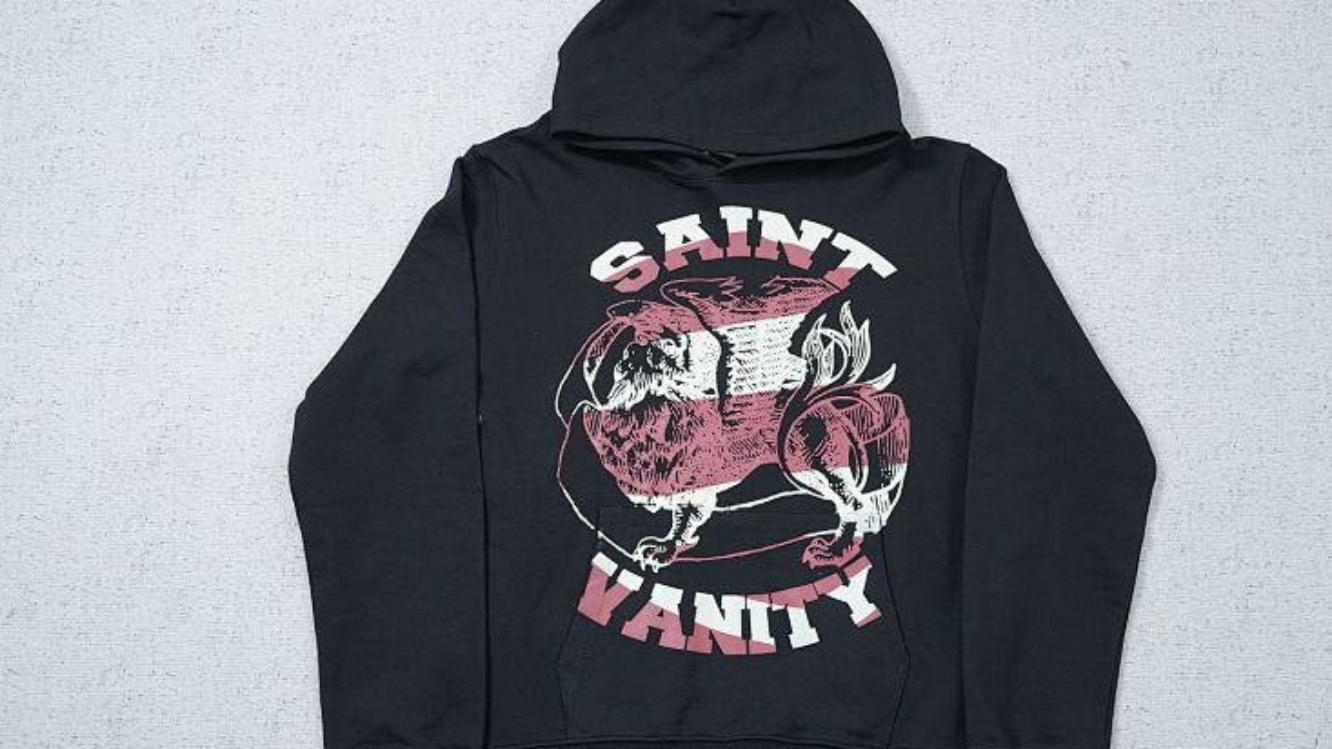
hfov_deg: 50.4
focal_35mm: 40
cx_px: 718
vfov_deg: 29.7
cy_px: 397
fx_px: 1413
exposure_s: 1/100
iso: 1600
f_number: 10
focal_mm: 35
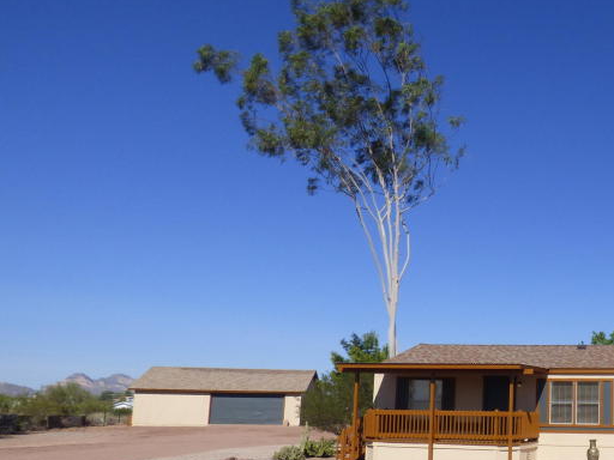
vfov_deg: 35.6
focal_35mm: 40
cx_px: 613
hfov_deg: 40.9
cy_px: 311
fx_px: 709
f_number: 3.5
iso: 100
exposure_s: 1/2000
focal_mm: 3.58
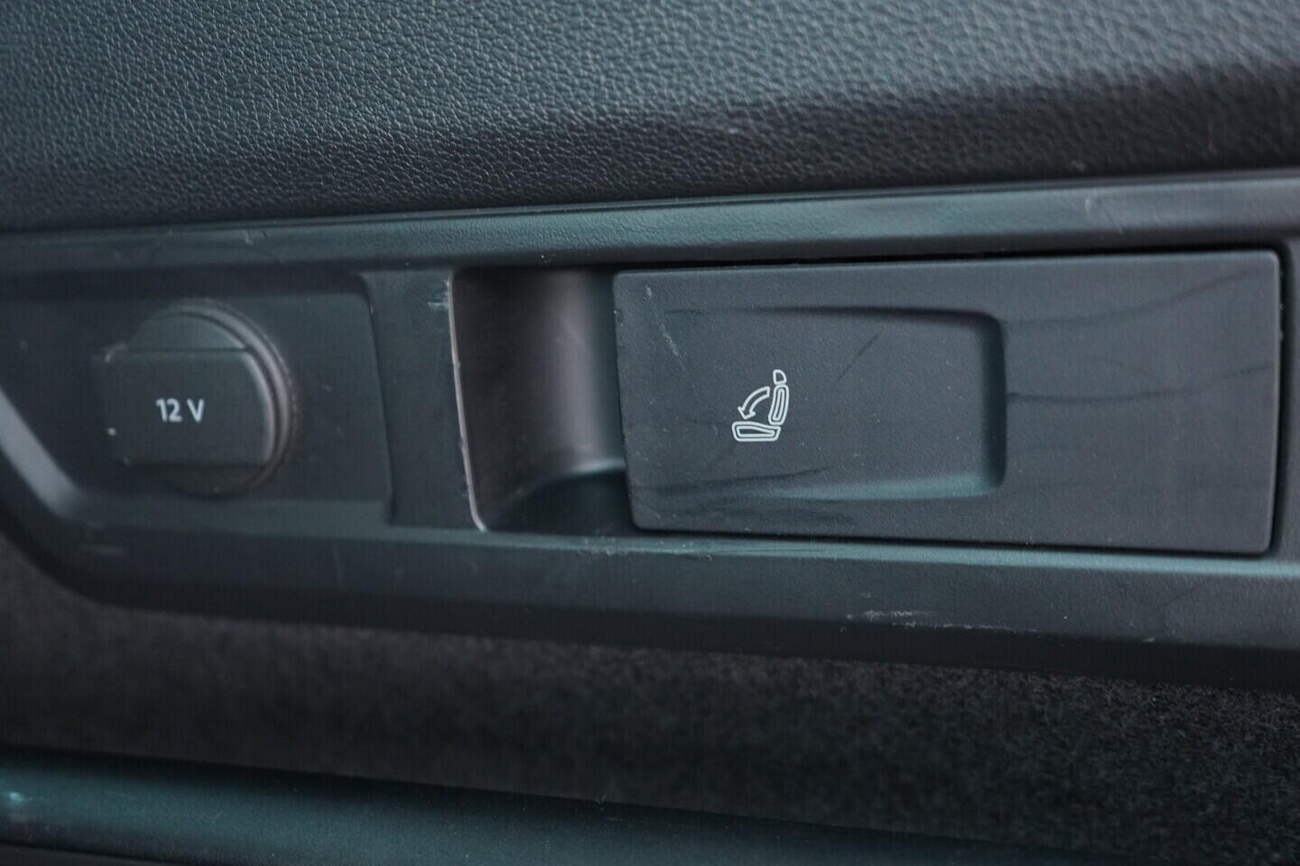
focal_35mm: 36
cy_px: 433
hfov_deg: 53.1
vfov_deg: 36.9
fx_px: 1300
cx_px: 650
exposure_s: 1/40
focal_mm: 24
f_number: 2.8
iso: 2000
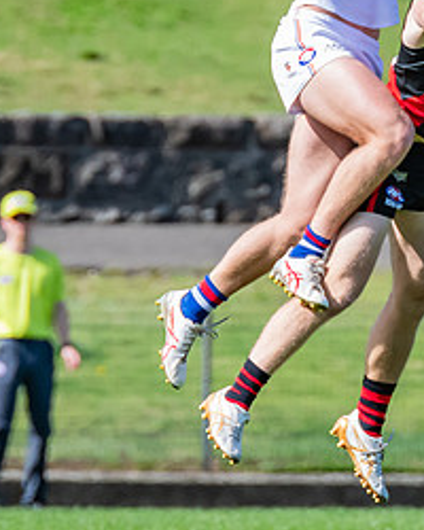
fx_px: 26070
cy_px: 112
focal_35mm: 1662
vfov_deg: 1.2
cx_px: 390
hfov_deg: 0.9
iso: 800
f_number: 8
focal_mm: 420
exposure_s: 1/1600
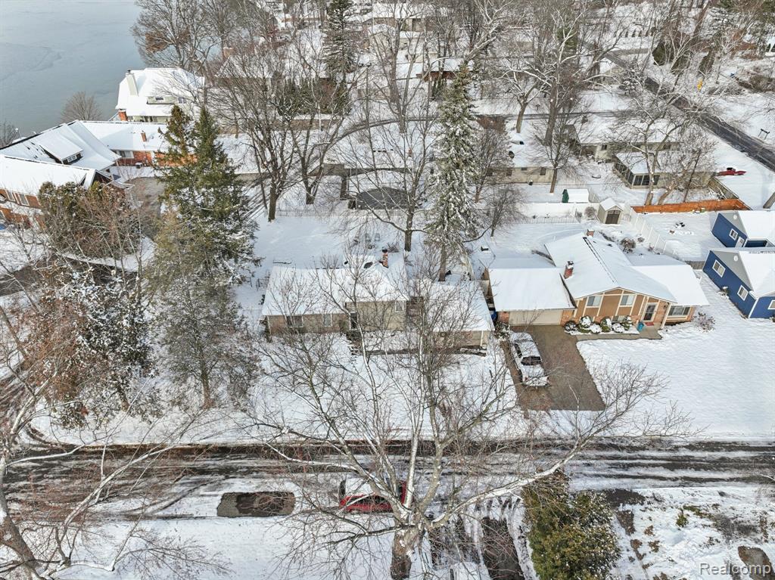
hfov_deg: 71.6
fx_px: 537
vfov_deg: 56.8
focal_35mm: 24
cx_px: 388
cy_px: 290
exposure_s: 1/1250
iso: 100
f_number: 2.8
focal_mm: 12.3
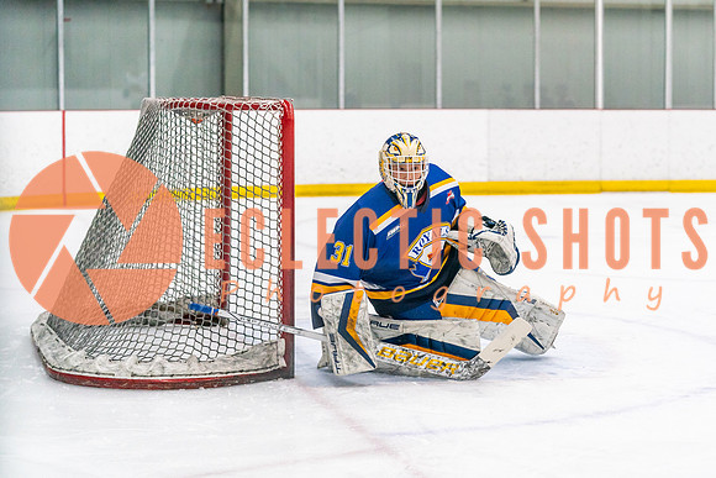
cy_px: 189
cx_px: 433
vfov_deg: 14.3
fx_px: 1903
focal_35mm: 96
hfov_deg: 21.3
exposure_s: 1/1250
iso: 3200
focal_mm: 77
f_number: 2.8
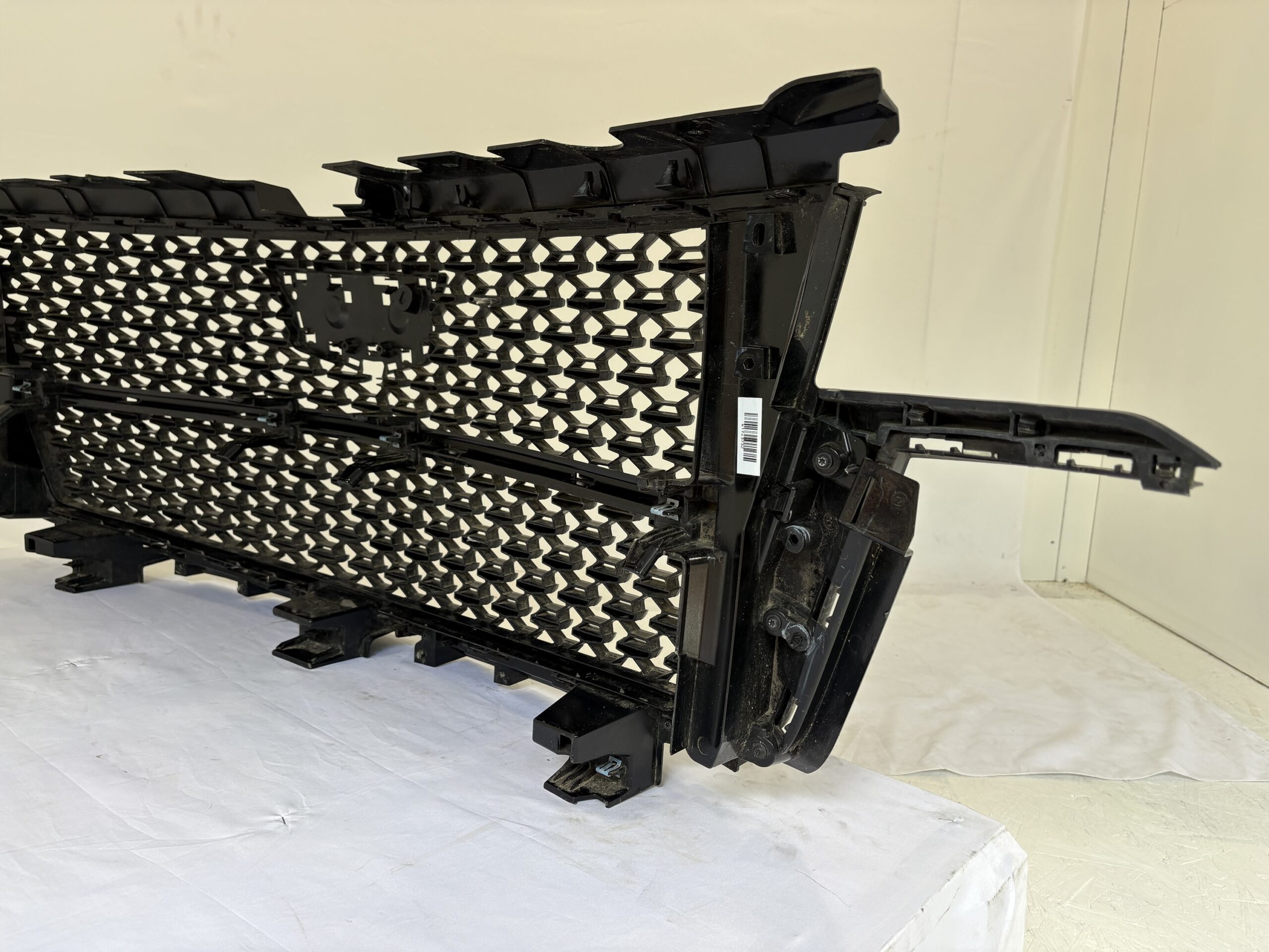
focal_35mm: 26
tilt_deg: -9.7
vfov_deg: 53.1
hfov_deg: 67.3
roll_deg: -2.4
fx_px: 953
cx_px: 634
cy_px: 476
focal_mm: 5.96
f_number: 1.6
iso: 50
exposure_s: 1/122
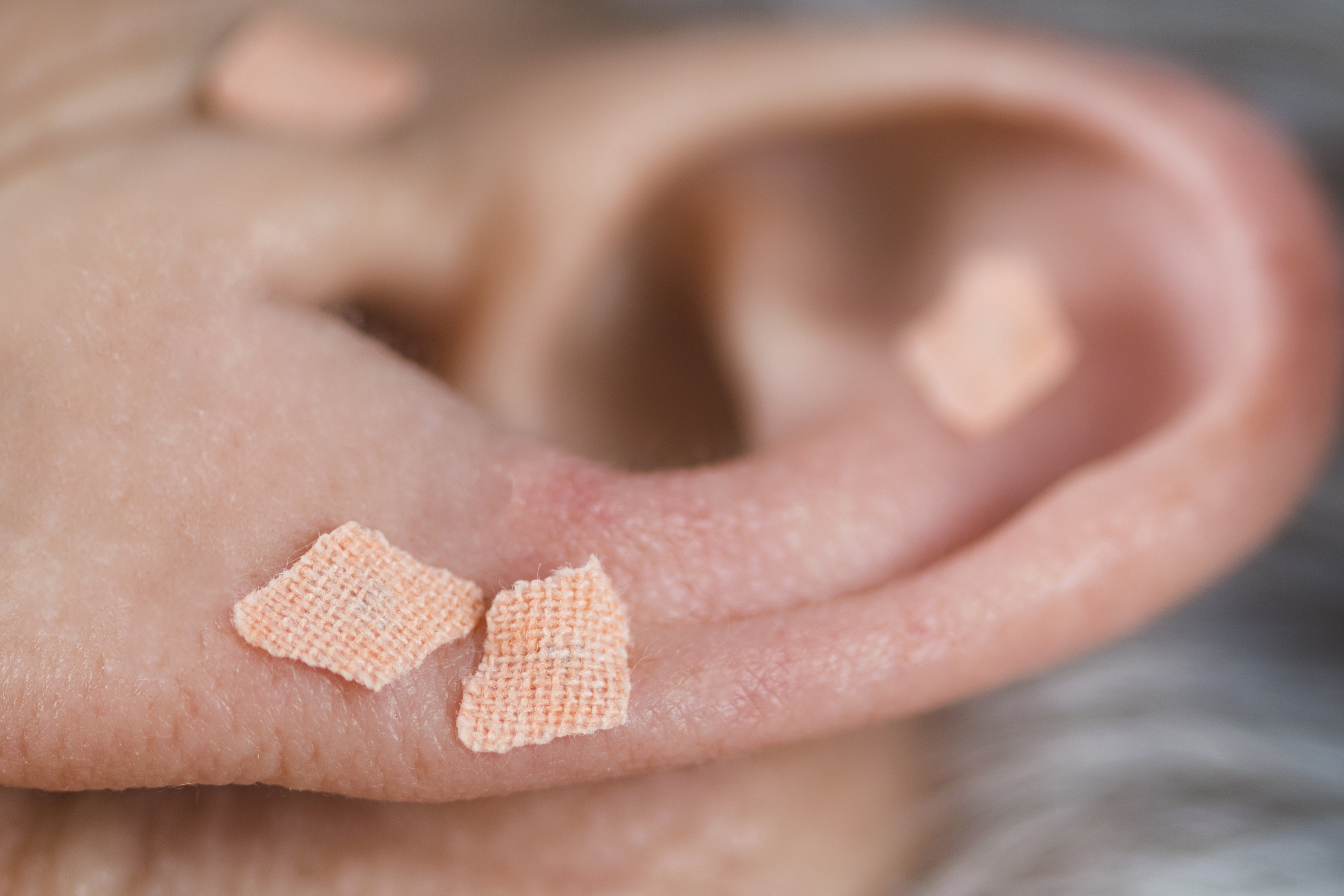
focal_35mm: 232
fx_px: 8660
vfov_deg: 5.9
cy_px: 297
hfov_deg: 8.8
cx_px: 1221
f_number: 3.2
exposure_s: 1/160
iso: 64
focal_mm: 105
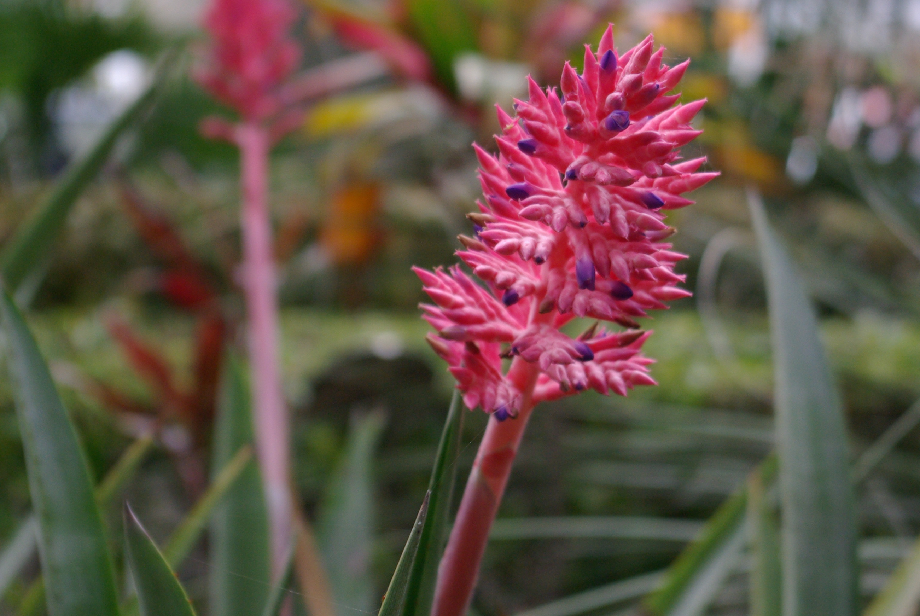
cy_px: 200
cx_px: 611
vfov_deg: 11.2
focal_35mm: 123
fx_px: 3141
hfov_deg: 16.6
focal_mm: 55
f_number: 6.7
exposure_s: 1/125
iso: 400
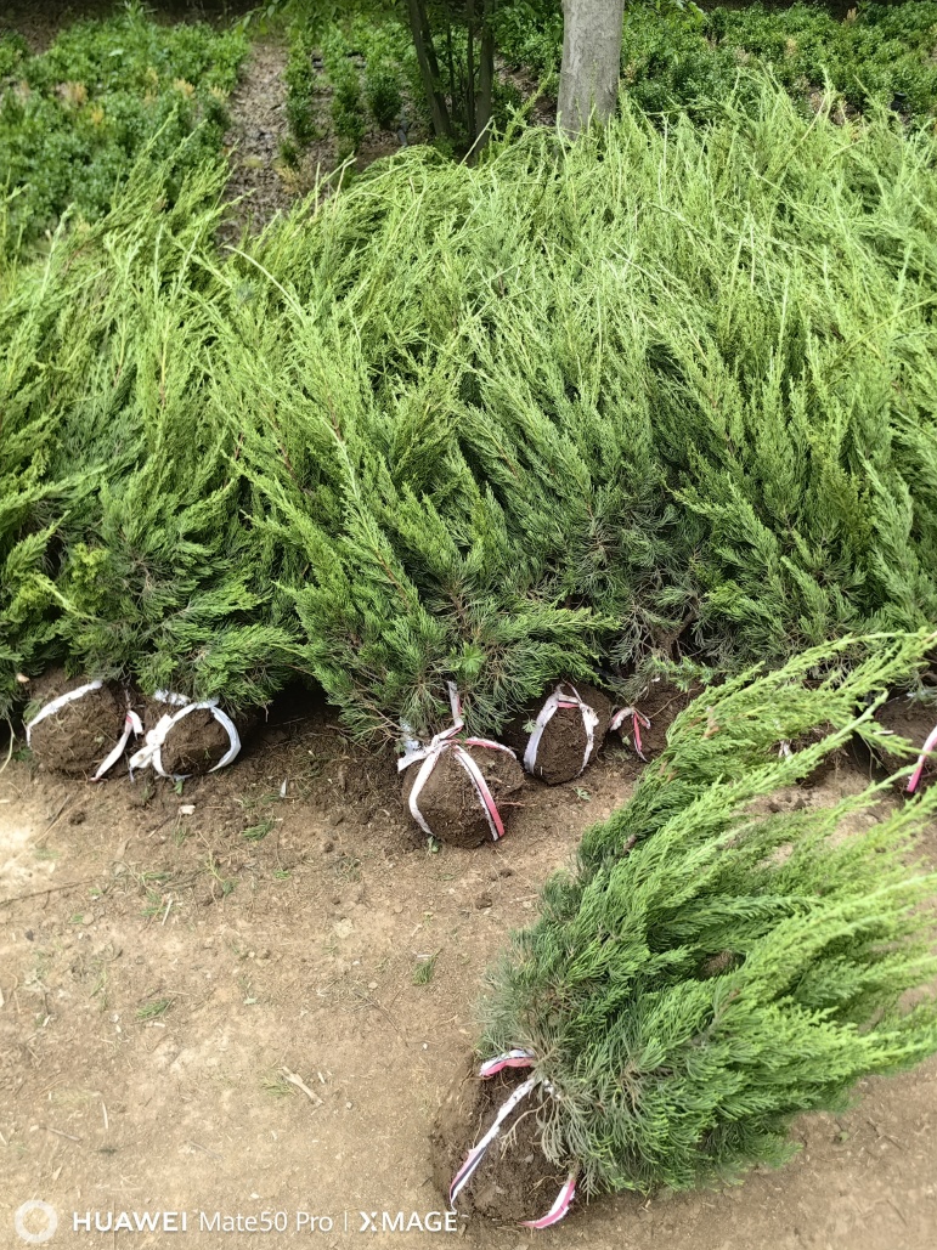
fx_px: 1011
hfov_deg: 49.7
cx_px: 457
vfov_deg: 63.5
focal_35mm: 28
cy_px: 621
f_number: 2
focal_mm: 5.75
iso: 160
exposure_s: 1/941
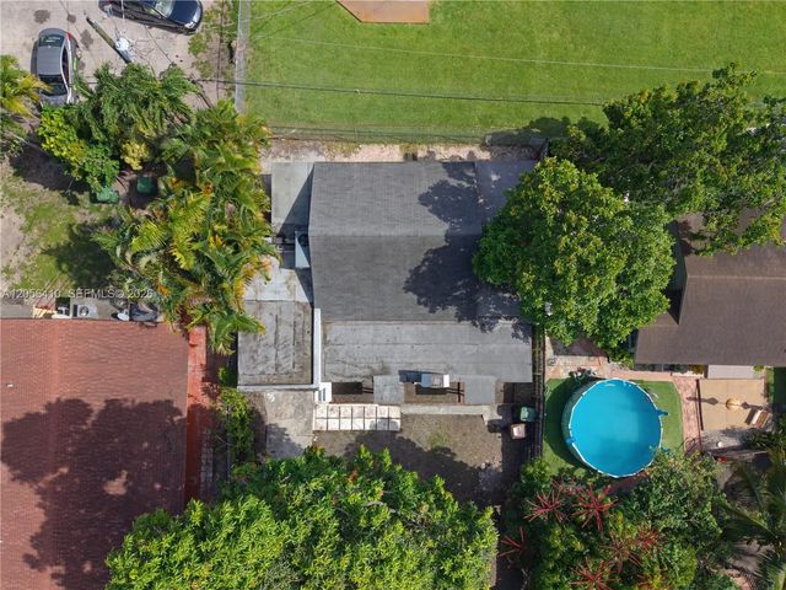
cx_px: 393
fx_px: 545
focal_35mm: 24
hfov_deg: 71.6
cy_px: 295
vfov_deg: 56.8
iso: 200
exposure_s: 1/120
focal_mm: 8.7
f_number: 1.8
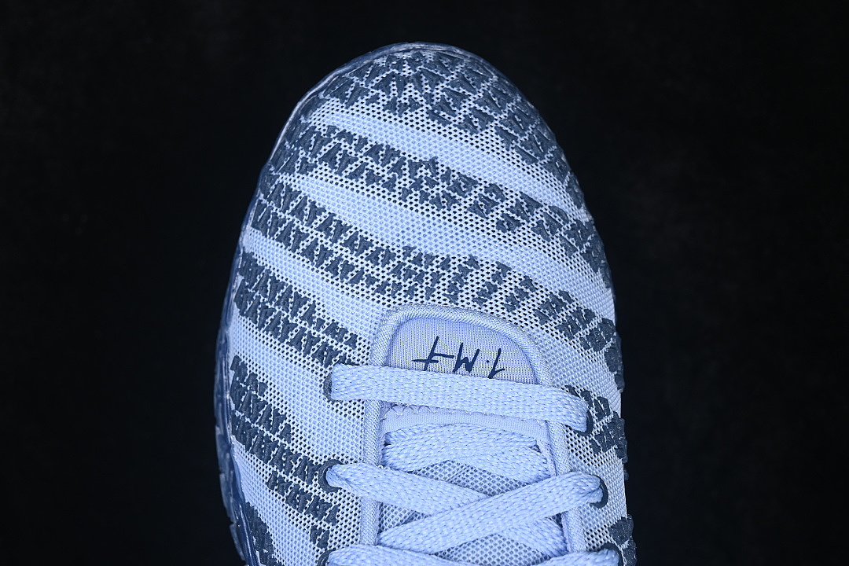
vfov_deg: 18.2
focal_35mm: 75
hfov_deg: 27.0
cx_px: 424
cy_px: 283
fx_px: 1769
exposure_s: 1/80
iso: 160
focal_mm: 50
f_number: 7.1
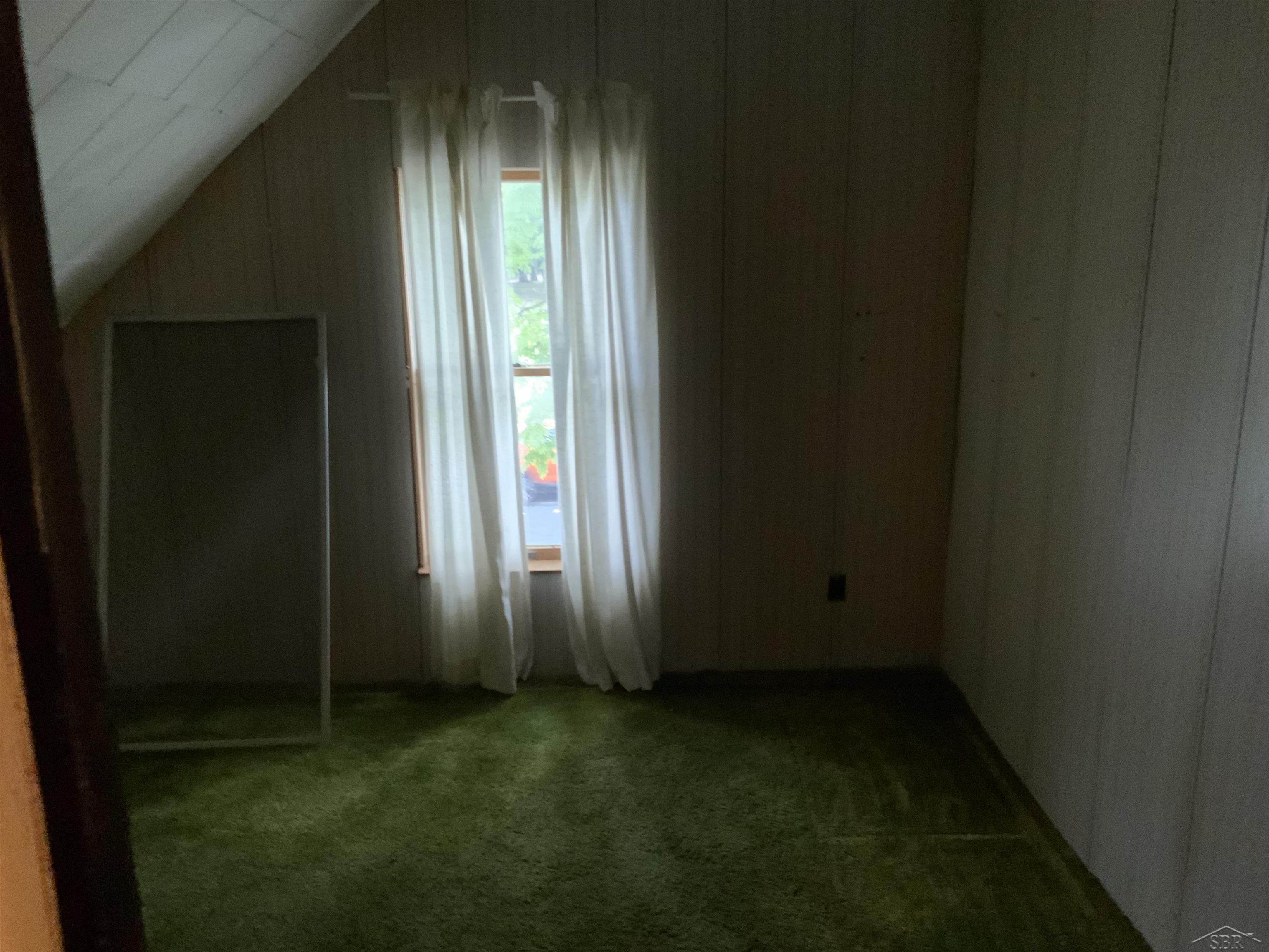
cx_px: 634
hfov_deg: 61.7
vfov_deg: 48.2
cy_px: 476
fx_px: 1063
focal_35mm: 29
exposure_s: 1/30
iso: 500
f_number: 1.8
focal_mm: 3
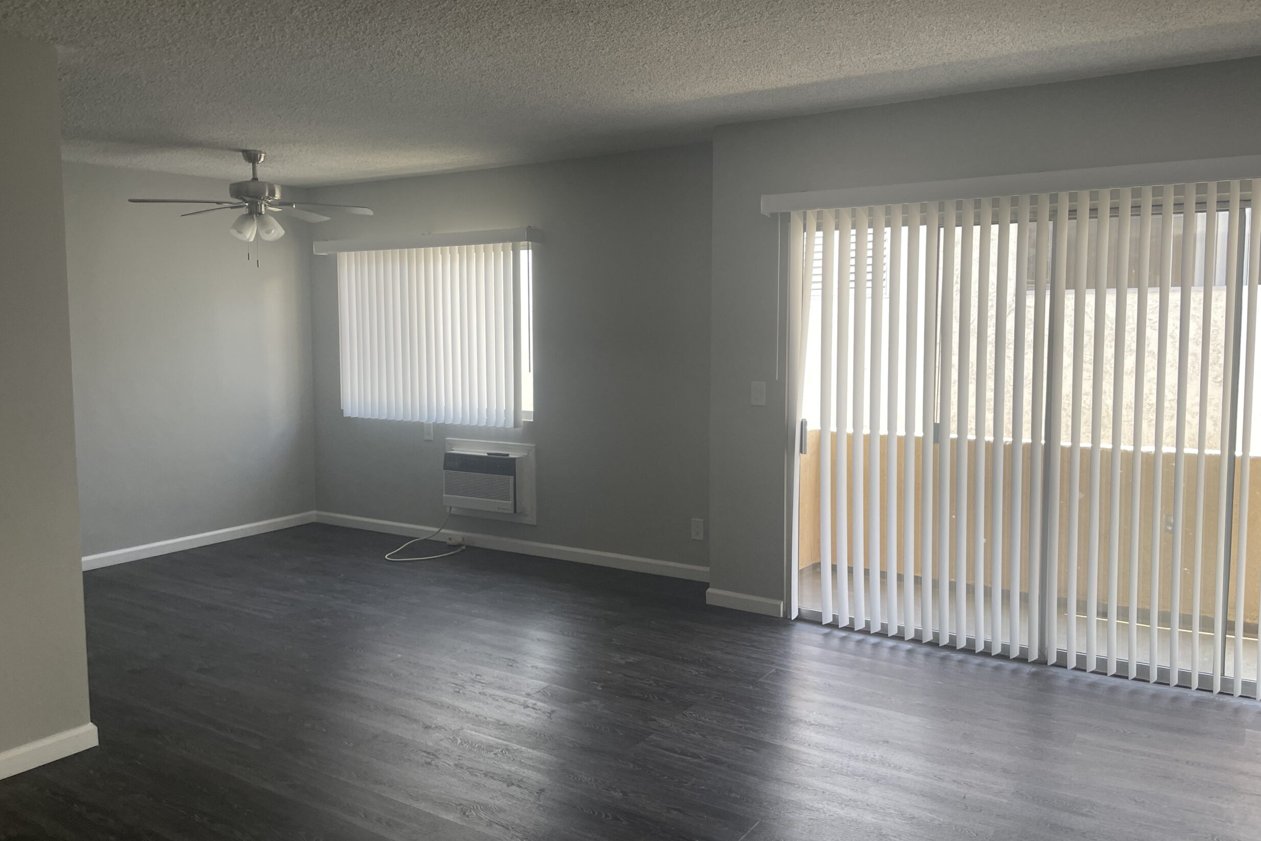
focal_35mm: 28
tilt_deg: -5.9
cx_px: 613
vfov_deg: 46.4
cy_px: 411
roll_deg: +1.5
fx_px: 981
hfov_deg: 65.5
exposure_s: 1/121
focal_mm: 4.2
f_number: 1.6
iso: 80
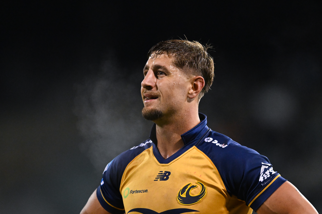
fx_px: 3577
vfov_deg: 3.4
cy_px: 107
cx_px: 161
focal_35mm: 400
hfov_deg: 5.2
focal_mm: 400
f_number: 2.8
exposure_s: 1/1250
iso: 4000
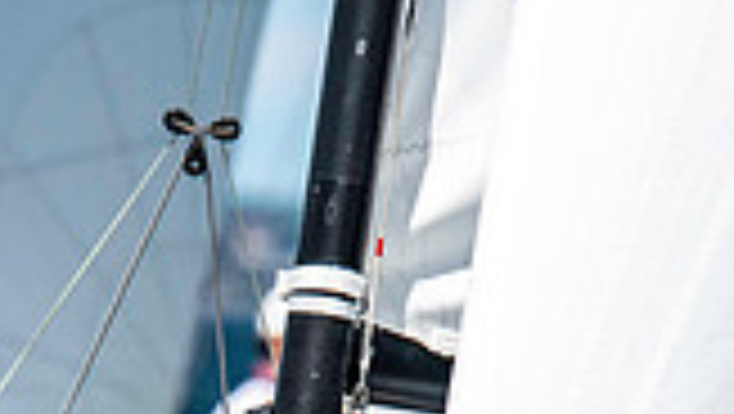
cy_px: 592
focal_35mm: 1678
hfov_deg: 1.3
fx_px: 32685
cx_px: 77
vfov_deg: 0.7
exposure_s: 1/5000
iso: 500
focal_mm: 300
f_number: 5.6
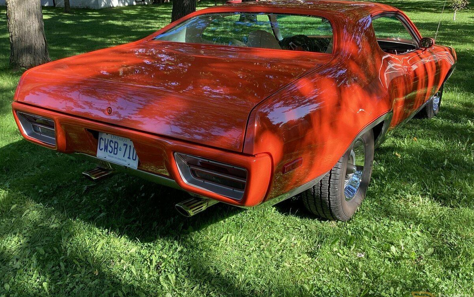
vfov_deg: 38.3
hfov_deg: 58.1
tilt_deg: -22.5
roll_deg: +0.7
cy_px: 140
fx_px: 426
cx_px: 237
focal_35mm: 33
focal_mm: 3.3
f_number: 2.4
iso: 25
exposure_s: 1/120
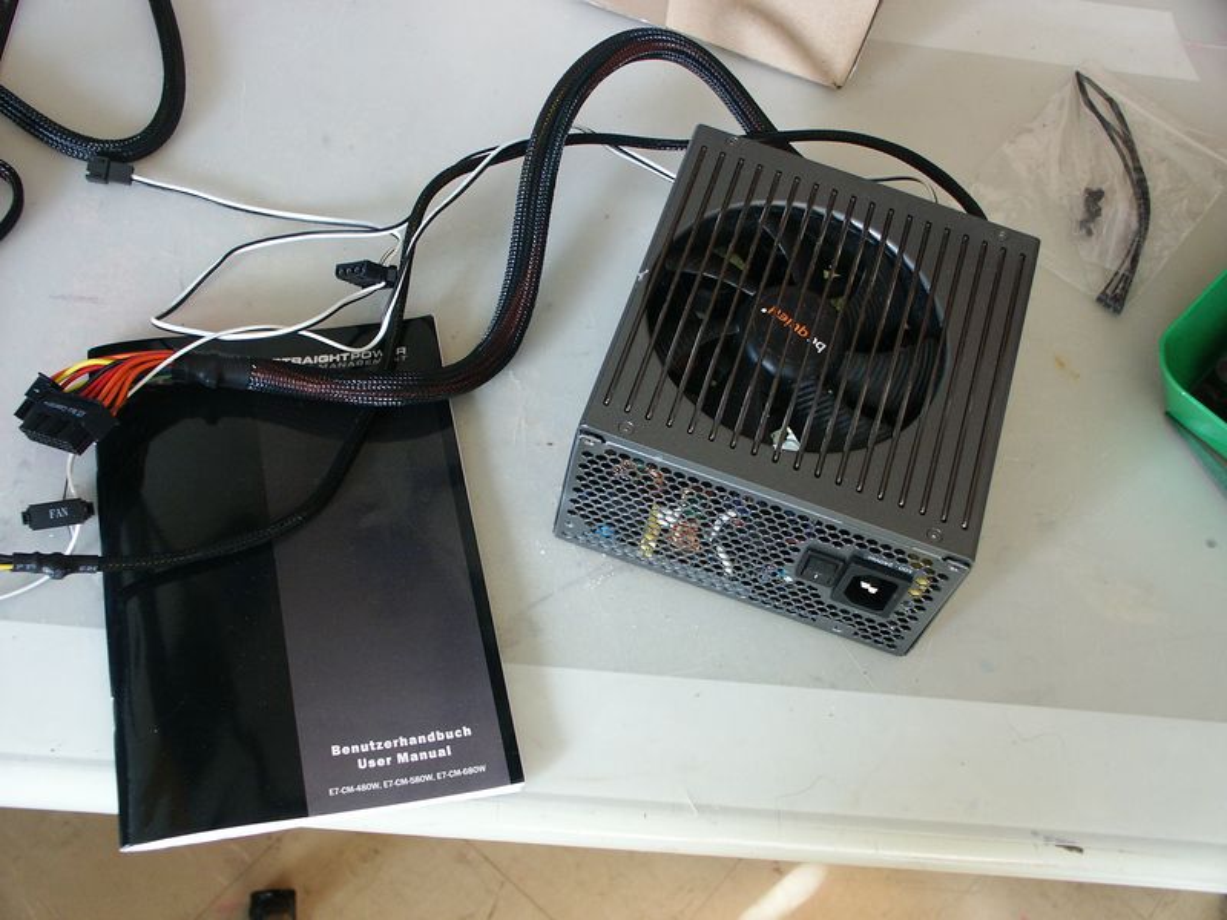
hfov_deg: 45.8
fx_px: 1453
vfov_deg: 35.1
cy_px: 460
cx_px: 614
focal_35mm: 41
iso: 160
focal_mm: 10.73
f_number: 2.8
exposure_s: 1/45
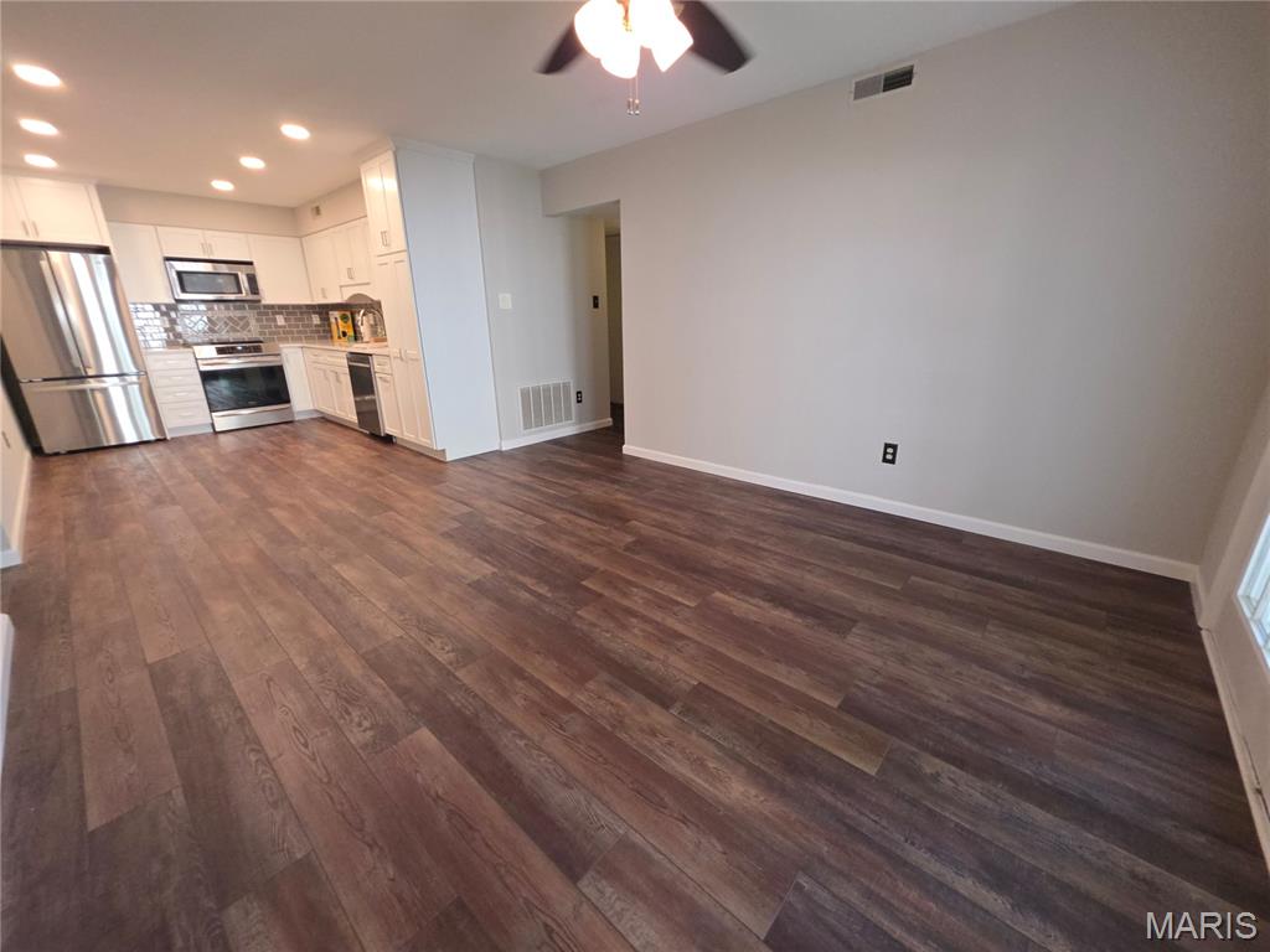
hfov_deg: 106.2
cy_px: 476
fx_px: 477
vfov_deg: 89.9
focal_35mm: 13
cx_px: 635
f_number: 1.9
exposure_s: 1/60
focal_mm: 2.2
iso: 160
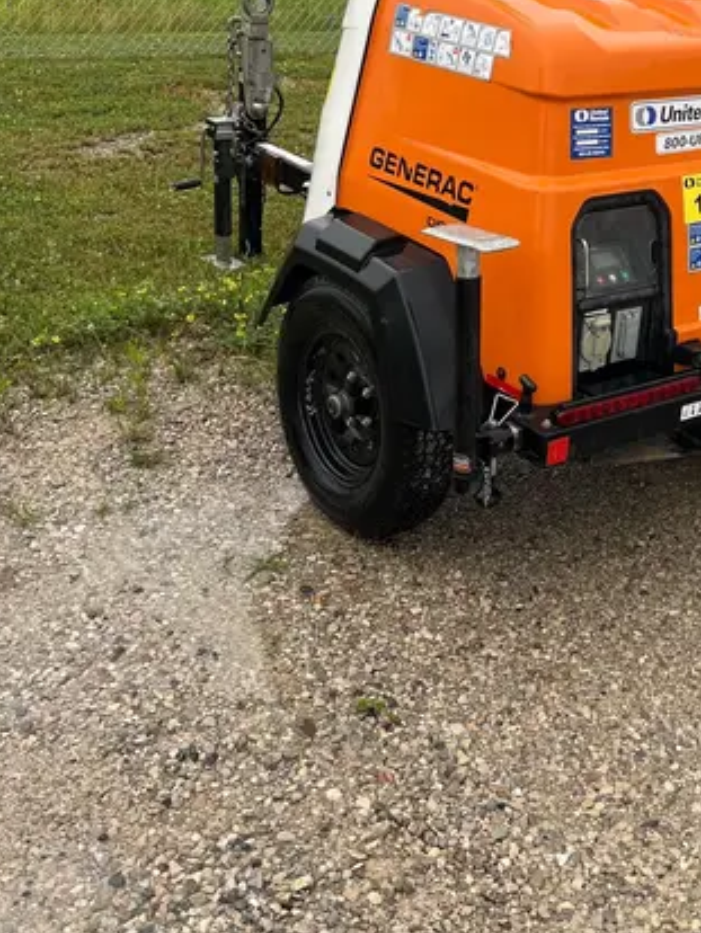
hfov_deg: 31.0
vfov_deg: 39.8
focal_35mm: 46
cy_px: 208
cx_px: 527
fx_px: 1241
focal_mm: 5.1
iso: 50
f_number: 1.6
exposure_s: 1/487
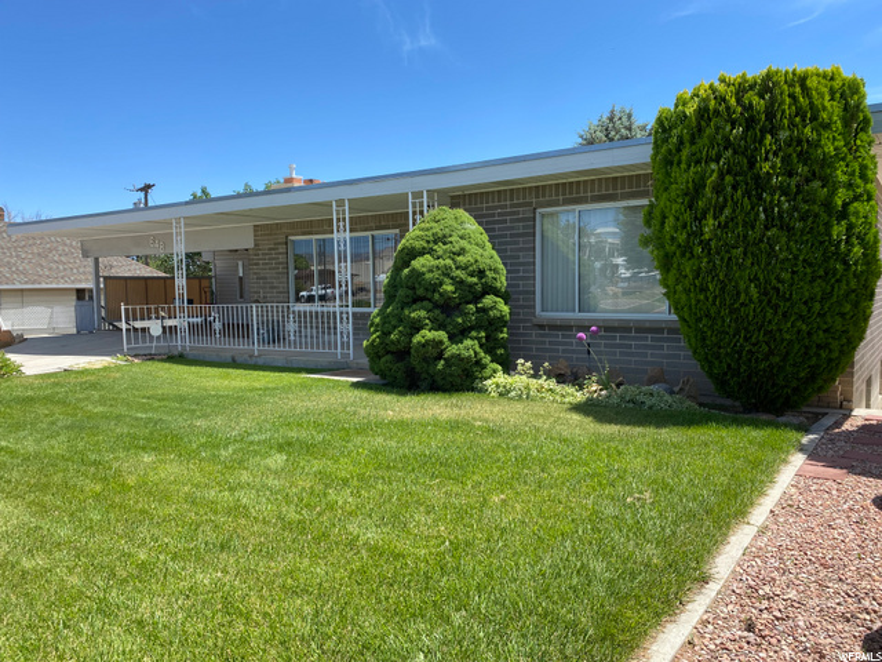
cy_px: 331
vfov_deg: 53.1
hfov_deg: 67.3
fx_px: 662
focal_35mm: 26
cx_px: 441
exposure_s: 1/1754
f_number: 1.8
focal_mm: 4.25
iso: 32
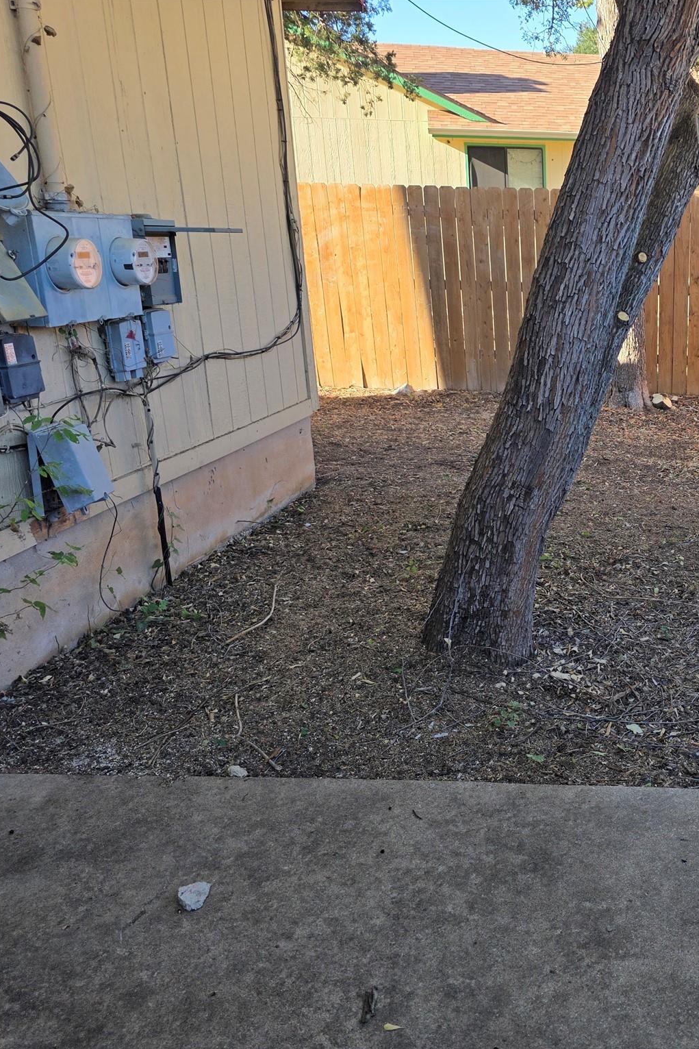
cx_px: 650
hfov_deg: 37.9
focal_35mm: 32
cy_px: 523
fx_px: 932
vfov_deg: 58.7
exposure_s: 1/359
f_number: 1.7
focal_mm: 6.3
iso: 32
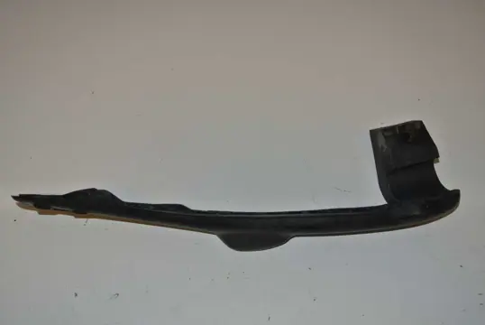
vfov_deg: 30.6
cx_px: 242
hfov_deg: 44.5
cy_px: 162
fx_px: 593
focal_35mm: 44
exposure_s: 1/60
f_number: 4.2
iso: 200
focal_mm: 16.3
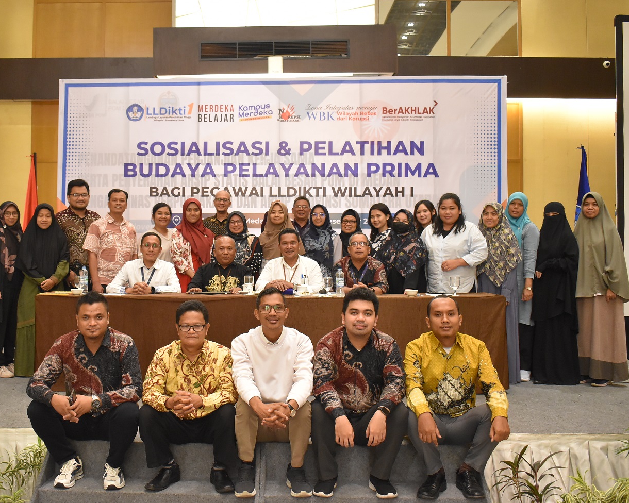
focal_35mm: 38
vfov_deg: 39.2
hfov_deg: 47.6
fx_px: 707
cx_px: 249
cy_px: 248
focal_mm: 22
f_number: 4
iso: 2800
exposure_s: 1/30
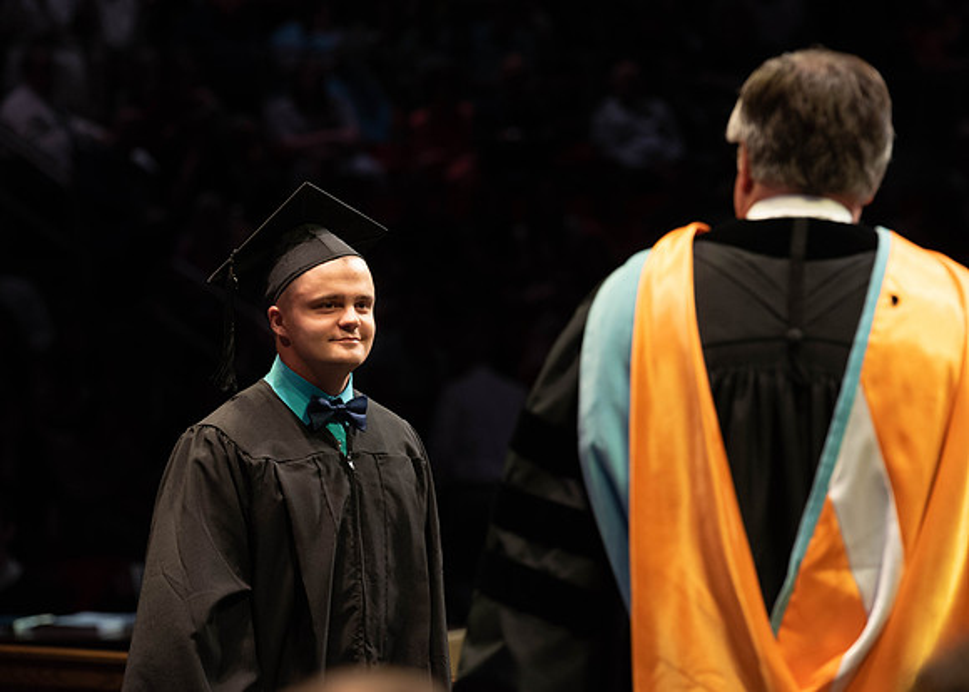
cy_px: 346
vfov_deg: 7.5
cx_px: 437
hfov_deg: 10.5
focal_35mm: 192
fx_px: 5273
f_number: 4.5
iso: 1600
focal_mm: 175
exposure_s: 1/320
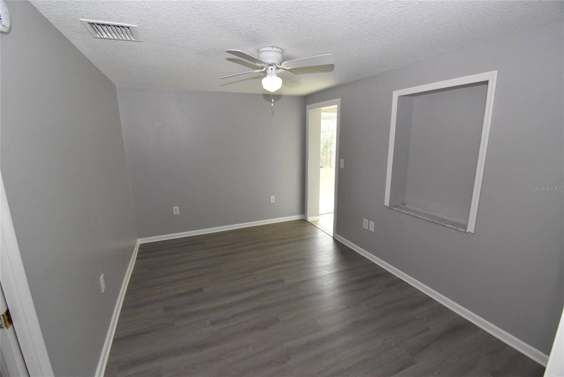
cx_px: 282
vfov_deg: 77.4
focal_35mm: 15
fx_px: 235
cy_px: 188
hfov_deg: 100.4
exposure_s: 1/200
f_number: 9
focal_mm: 10
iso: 1600
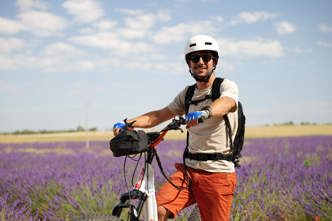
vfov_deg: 19.5
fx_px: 646
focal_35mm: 70
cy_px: 110
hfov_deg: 28.8
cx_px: 166
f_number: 2.8
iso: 100
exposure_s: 1/160
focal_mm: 70
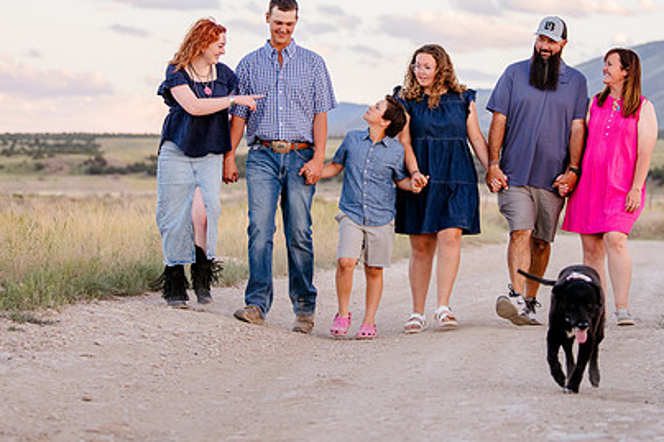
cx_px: 408
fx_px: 2968
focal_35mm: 161
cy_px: 74
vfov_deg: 8.5
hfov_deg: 12.8
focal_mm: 80
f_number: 2.8
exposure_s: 1/200
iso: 250
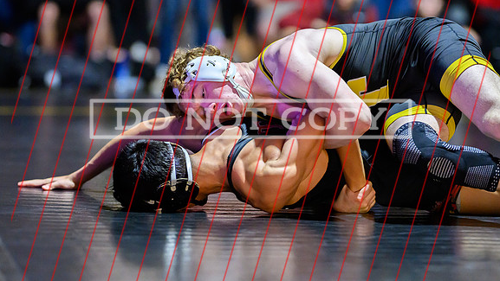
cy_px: 137
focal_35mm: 169
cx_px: 280
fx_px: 2241
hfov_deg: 12.7
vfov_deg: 7.2
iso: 8000
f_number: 2
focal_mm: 135
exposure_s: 1/640
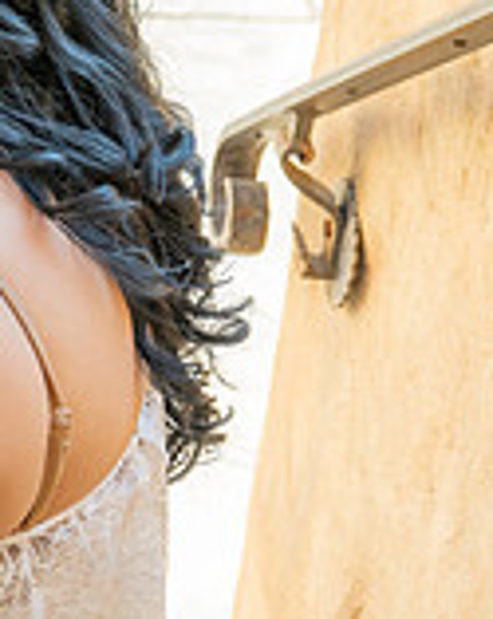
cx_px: -375
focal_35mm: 146
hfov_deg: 10.0
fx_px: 2671
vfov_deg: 13.2
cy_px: 333
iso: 200
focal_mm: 42
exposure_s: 1/200
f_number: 5
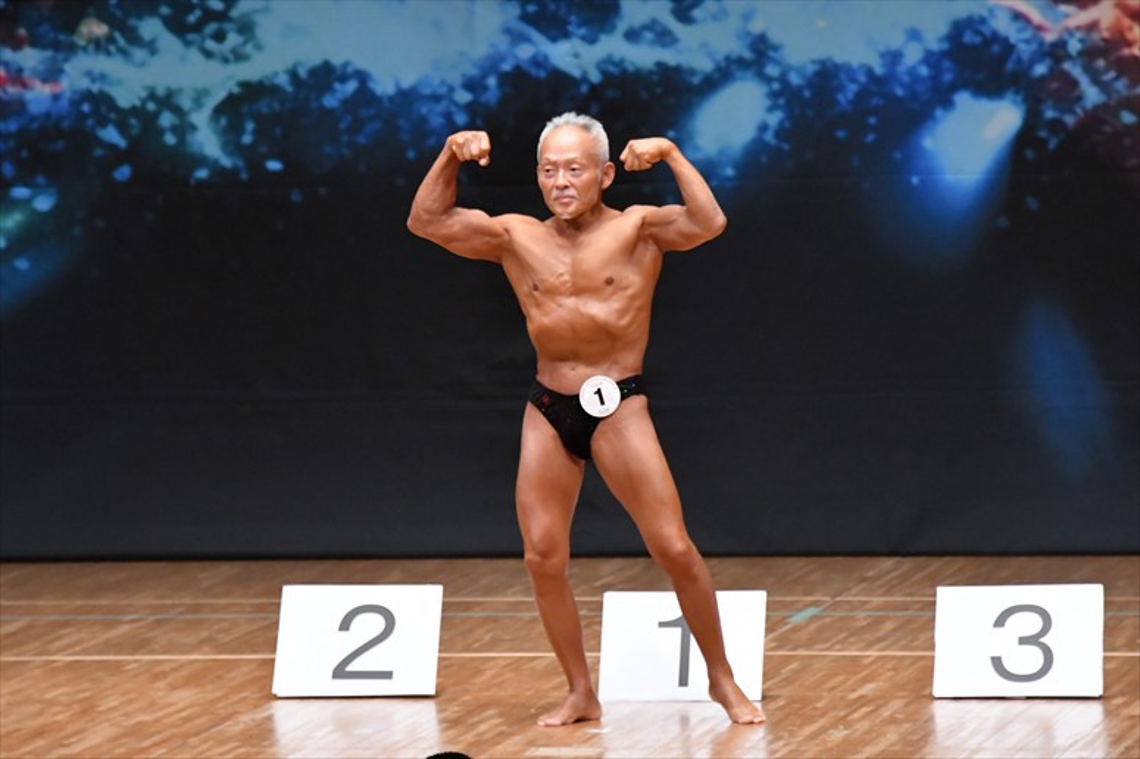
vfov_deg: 4.6
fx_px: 9495
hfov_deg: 6.9
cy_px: 380
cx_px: 570
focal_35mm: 300
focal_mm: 200
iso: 6400
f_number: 5.6
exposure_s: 1/400
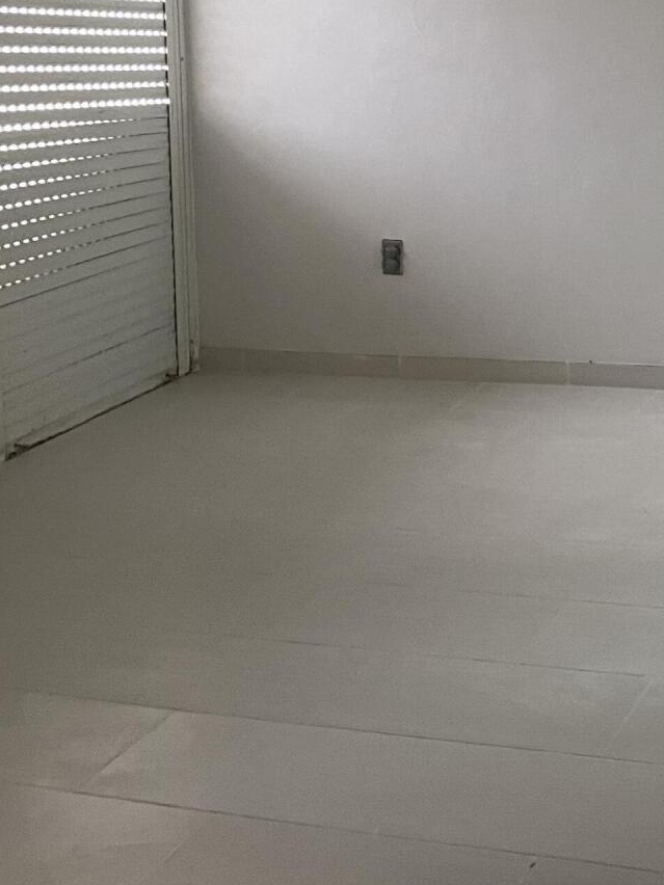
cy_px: 10
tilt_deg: -3.4
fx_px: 1560
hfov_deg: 22.8
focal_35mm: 61
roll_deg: +1.9
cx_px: 703
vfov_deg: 29.7
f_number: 1.6
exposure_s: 1/40
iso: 320
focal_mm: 4.2
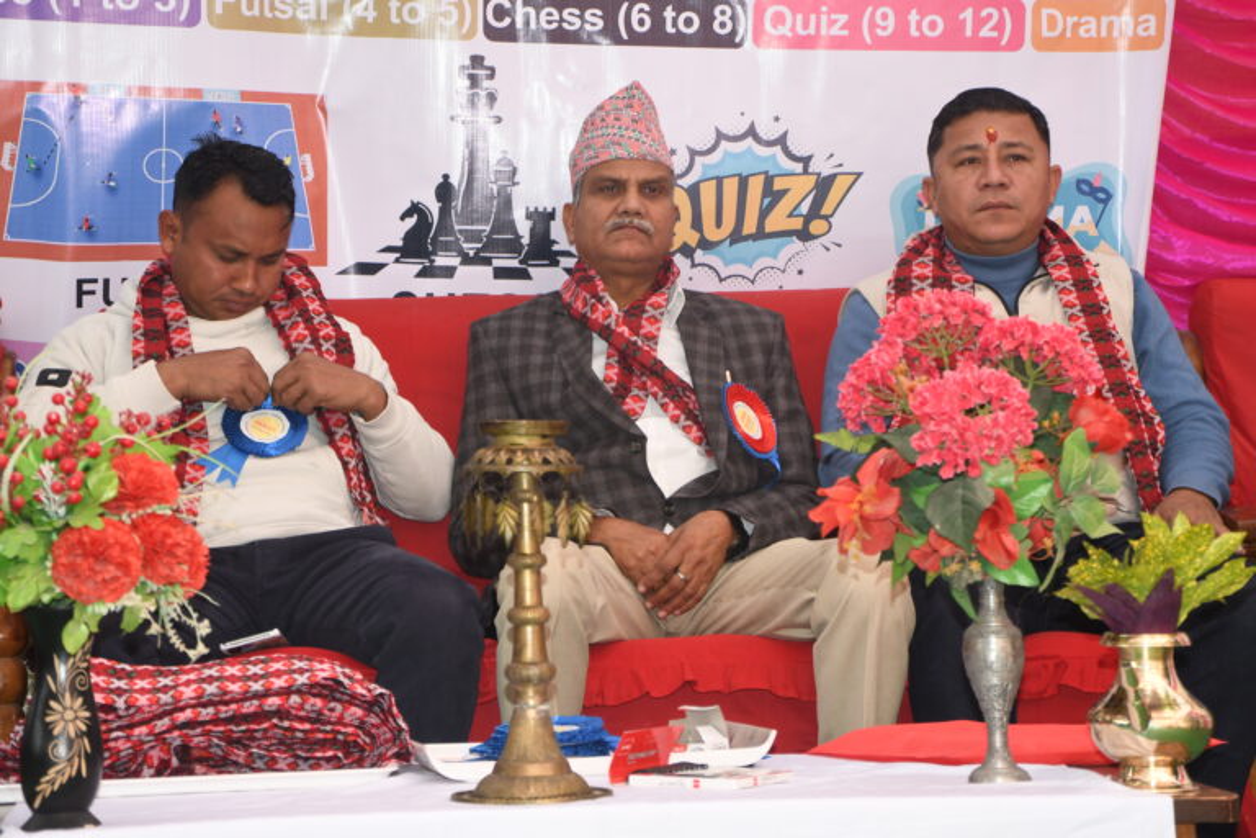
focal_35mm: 84
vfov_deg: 16.3
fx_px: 2930
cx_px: 628
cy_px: 419
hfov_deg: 24.2
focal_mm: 56
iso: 500
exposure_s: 1/200
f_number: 4.8
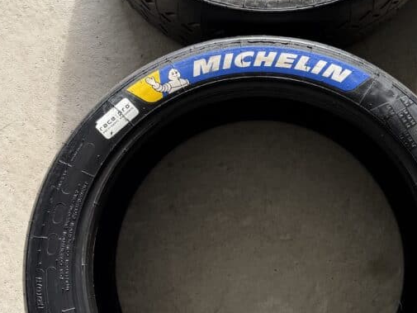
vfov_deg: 37.4
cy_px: 111
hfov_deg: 48.4
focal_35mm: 38
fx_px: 458
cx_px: 267
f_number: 1.78
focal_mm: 6.76
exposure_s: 1/134
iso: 64
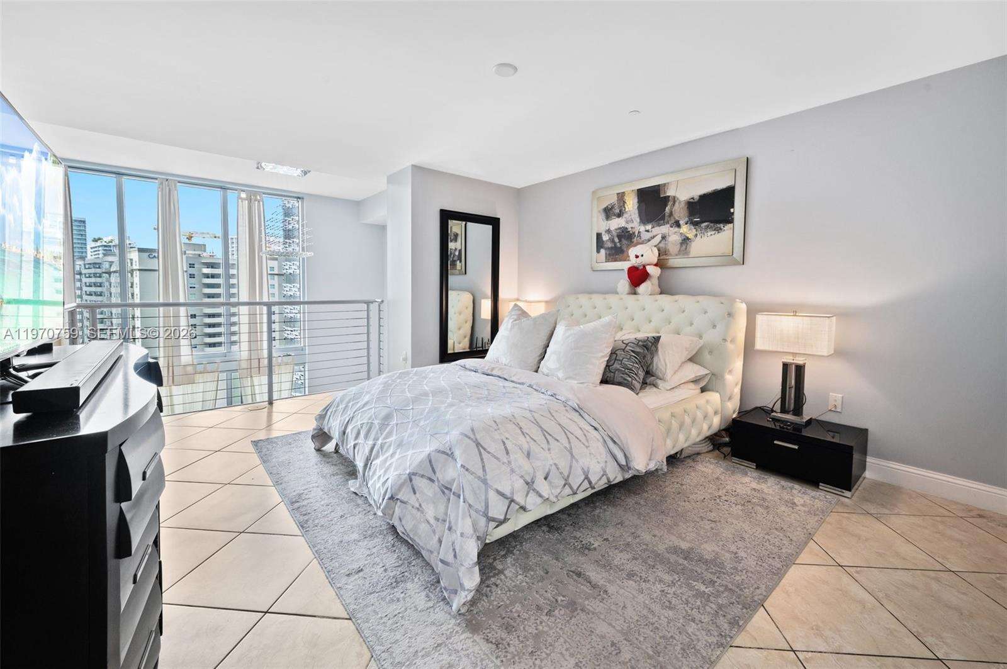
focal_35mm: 14
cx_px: 504
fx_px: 391
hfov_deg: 104.3
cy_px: 334
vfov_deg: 81.1
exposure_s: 1/8
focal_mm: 14
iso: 200
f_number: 8
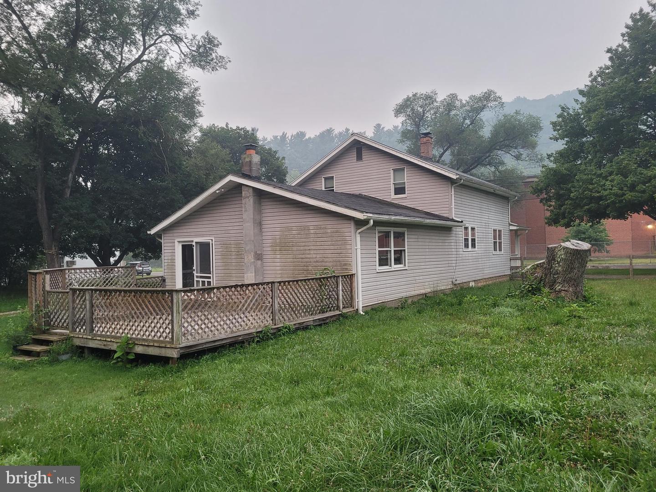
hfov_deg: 67.3
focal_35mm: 26
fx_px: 493
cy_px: 246
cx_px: 328
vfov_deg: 53.1
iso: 125
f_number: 1.8
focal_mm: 5.4
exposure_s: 1/120
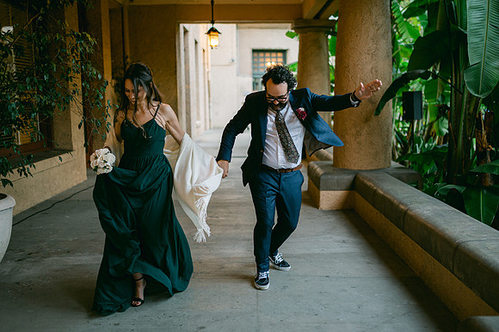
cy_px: 166
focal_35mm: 37
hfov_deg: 51.5
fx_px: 517
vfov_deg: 35.6
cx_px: 264
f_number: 1.4
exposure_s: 1/500
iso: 1000
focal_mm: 35
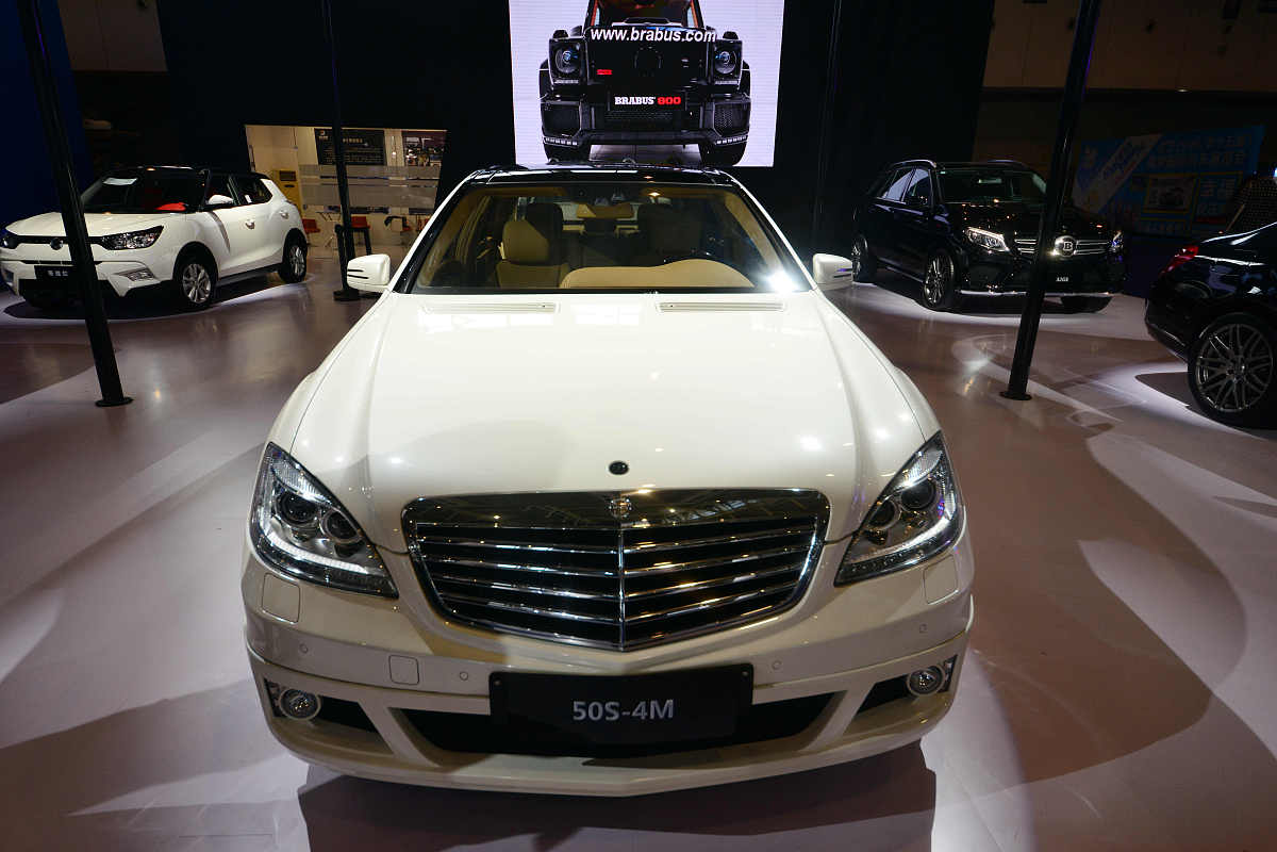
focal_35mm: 20
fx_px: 709
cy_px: 426
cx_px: 638
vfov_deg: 61.9
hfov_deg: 84.0
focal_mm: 20
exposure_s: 1/250
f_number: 5.3
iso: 640
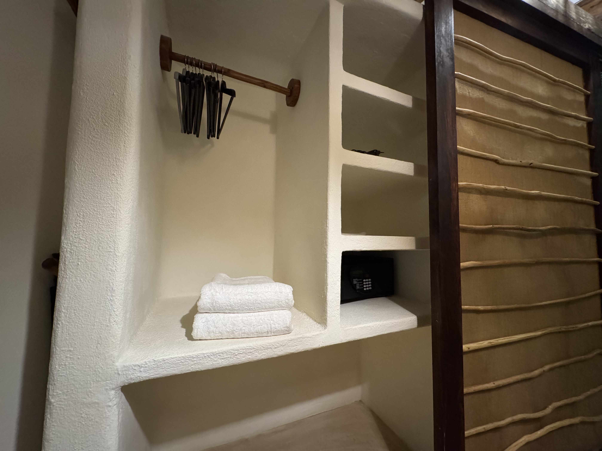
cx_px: 301
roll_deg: -0.8
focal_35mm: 14
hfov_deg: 102.1
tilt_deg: +3.1
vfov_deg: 85.7
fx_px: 243
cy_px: 226
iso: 1250
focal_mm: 2.22
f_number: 2.2
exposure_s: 1/60
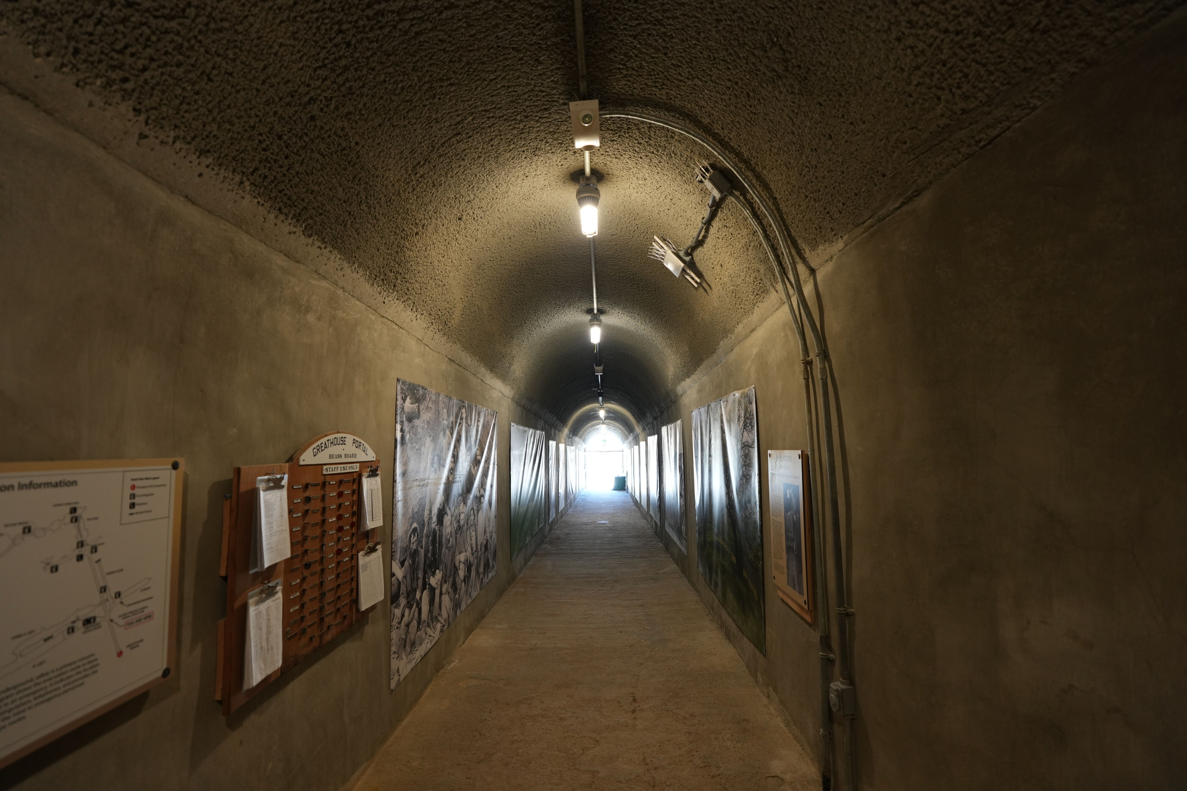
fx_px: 528
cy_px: 396
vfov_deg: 73.7
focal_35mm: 16
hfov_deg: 96.7
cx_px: 594
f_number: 2.8
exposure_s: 1/30
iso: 640
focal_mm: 16
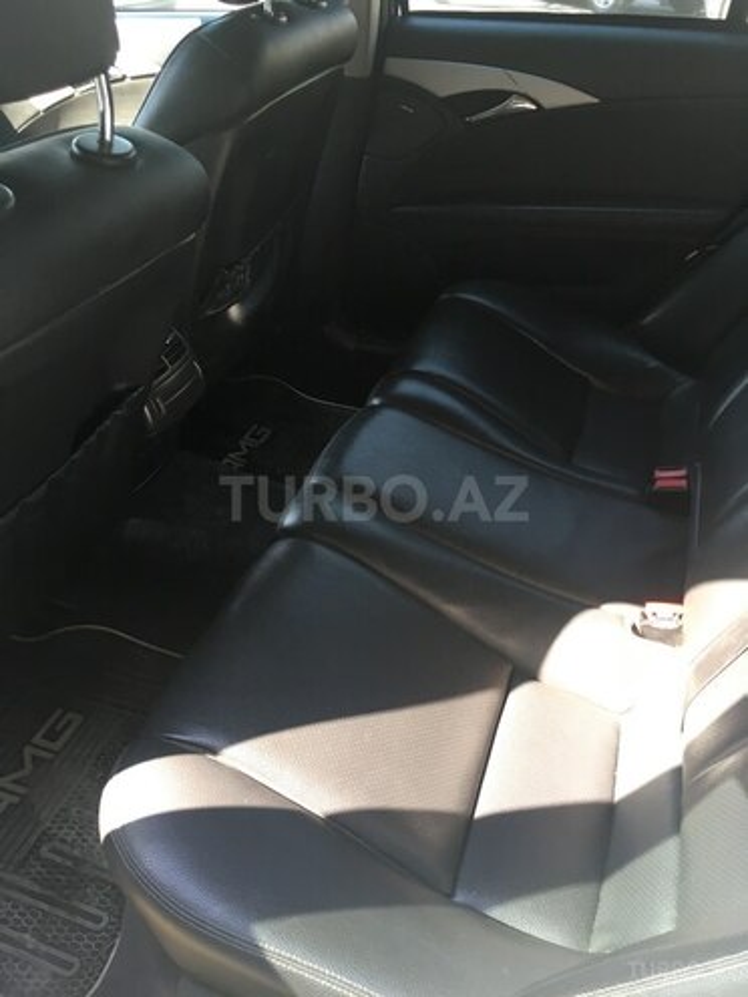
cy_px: 498
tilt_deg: -37.2
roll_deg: -1.3
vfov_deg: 61.7
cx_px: 374
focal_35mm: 29
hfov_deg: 48.2
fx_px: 836
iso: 25
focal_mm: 4.15
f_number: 2.2
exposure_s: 1/33
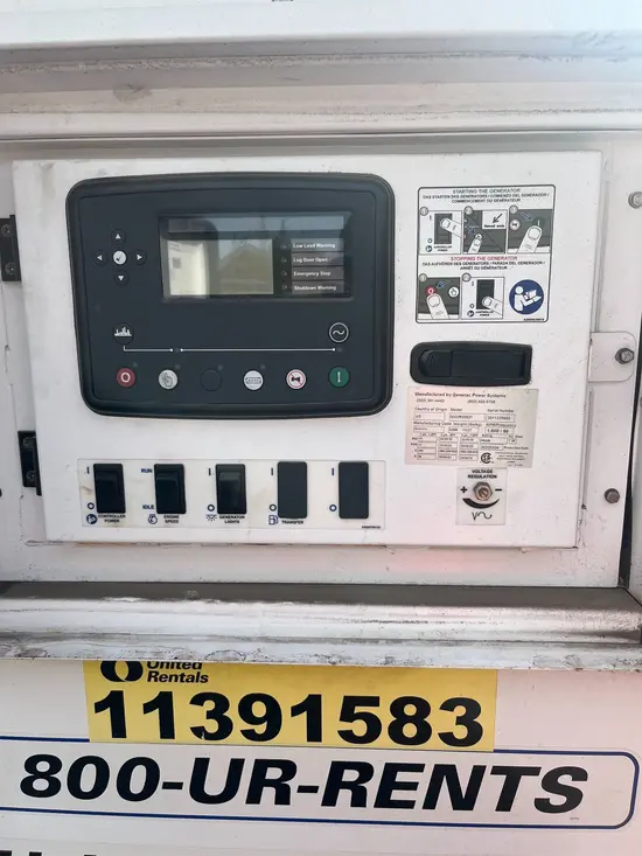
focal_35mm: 26
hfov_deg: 53.1
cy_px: 428
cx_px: 321
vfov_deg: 67.3
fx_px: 643
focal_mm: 5.1
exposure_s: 1/1558
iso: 50
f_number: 1.6
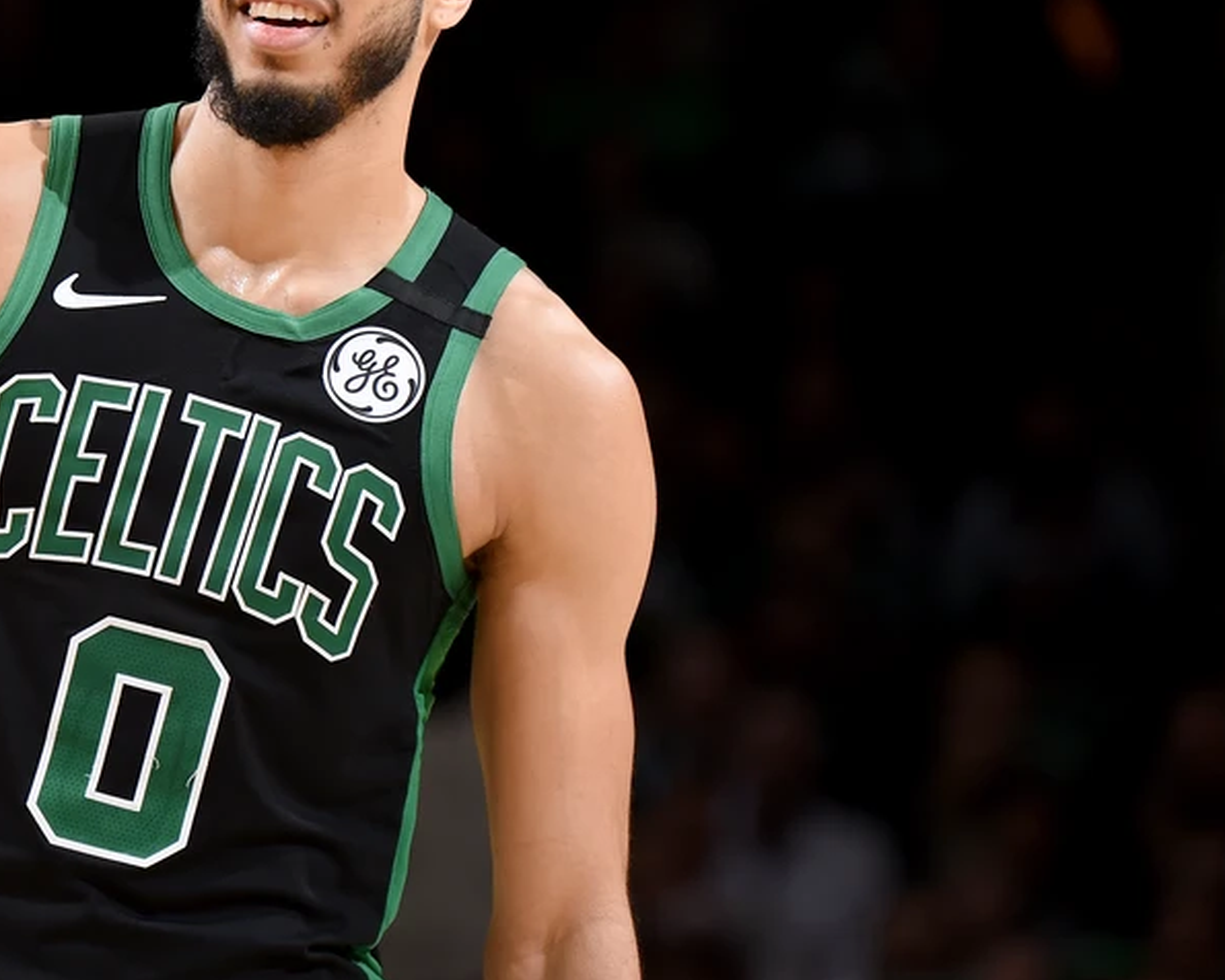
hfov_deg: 2.7
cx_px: 218
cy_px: 461
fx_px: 25596
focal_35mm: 706
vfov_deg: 2.2
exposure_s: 1/250
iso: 500
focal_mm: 350
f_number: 5.6
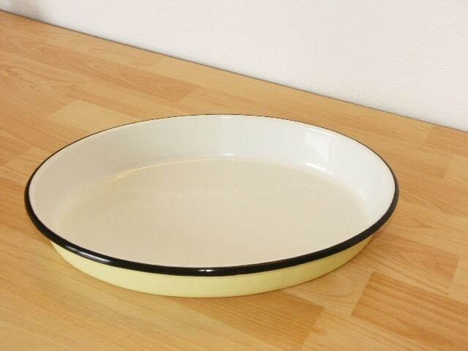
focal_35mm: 38
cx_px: 234
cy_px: 176
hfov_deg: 49.0
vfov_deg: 37.7
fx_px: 514
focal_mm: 9.85
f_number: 3.5
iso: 100
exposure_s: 1/50
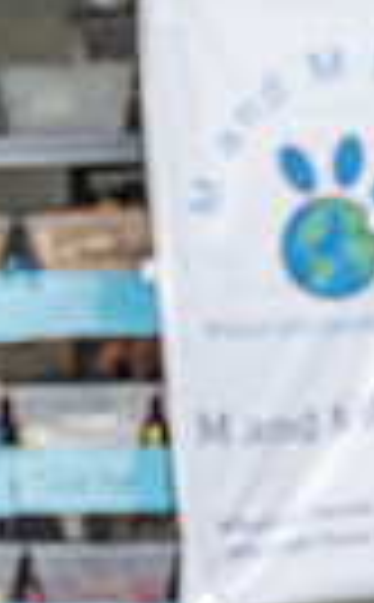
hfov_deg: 1.3
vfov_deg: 2.2
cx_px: 1178
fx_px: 15971
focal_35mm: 973
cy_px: 904
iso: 400
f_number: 4.5
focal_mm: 170
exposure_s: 1/800
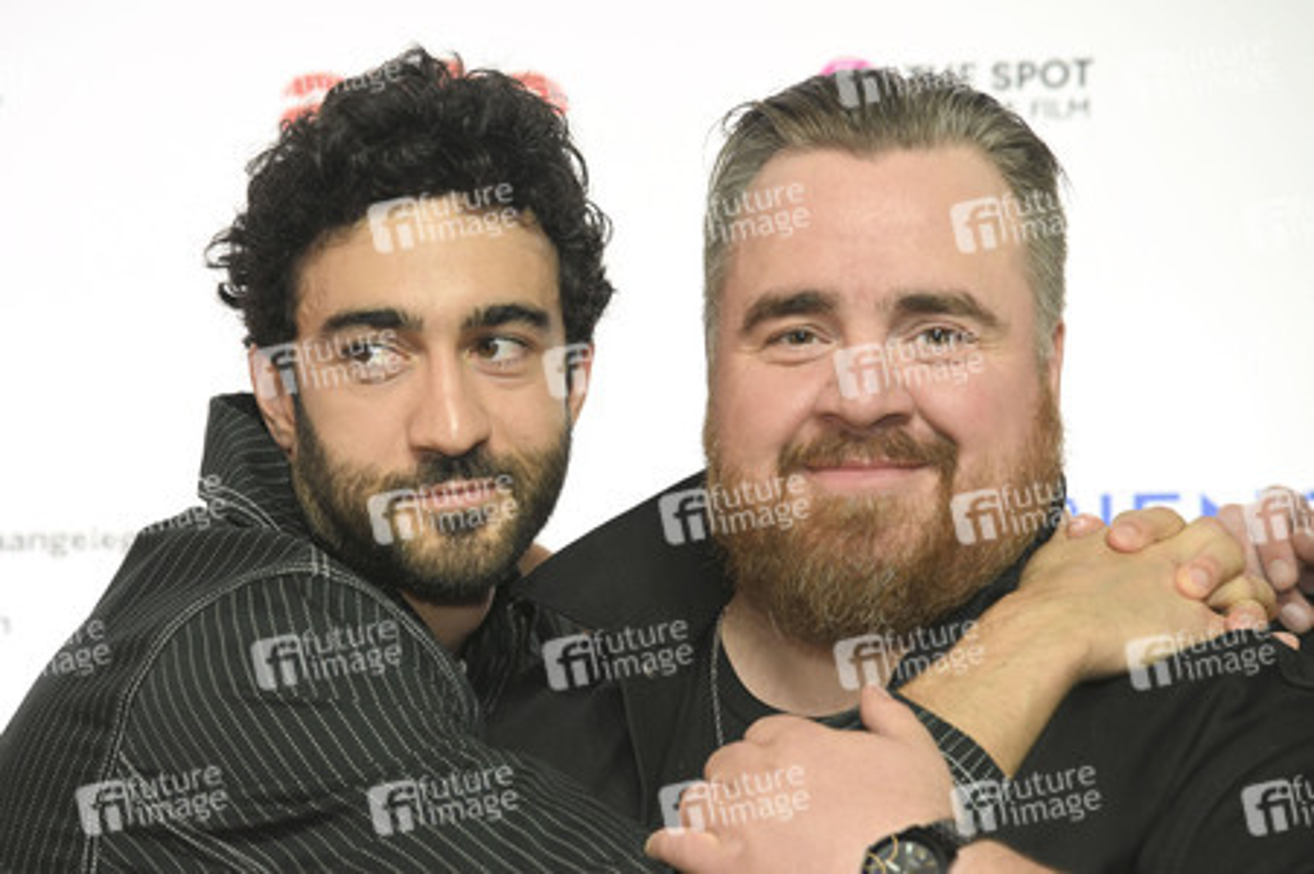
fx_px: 4814
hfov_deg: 15.5
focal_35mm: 132
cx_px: 657
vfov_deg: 10.4
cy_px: 437
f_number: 5
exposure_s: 1/200
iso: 1250
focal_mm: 132
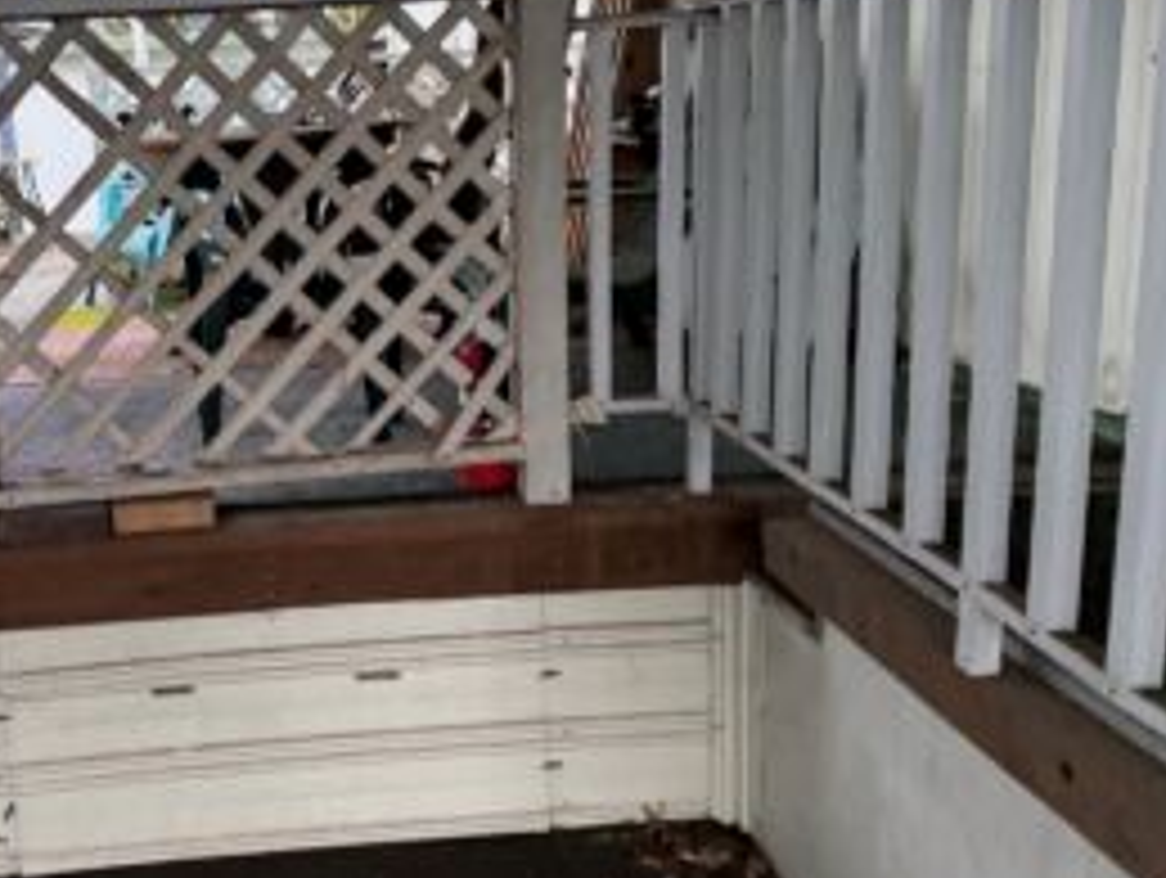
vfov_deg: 38.5
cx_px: 275
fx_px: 1248
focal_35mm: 37
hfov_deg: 47.9
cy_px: 320
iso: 125
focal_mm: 6.76
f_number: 1.78
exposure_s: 1/121
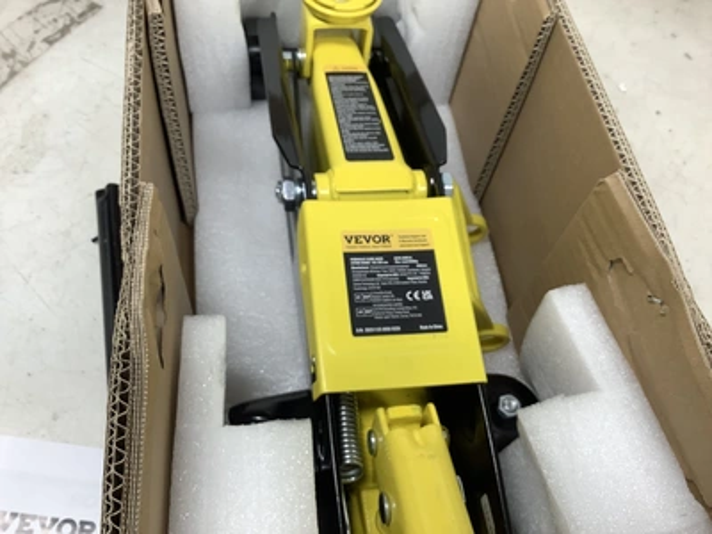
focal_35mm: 31
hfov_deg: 58.4
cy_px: 267
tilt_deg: -58.9
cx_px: 356
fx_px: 638
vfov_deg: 45.4
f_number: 2.4
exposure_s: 1/60
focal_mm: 3.3
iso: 50
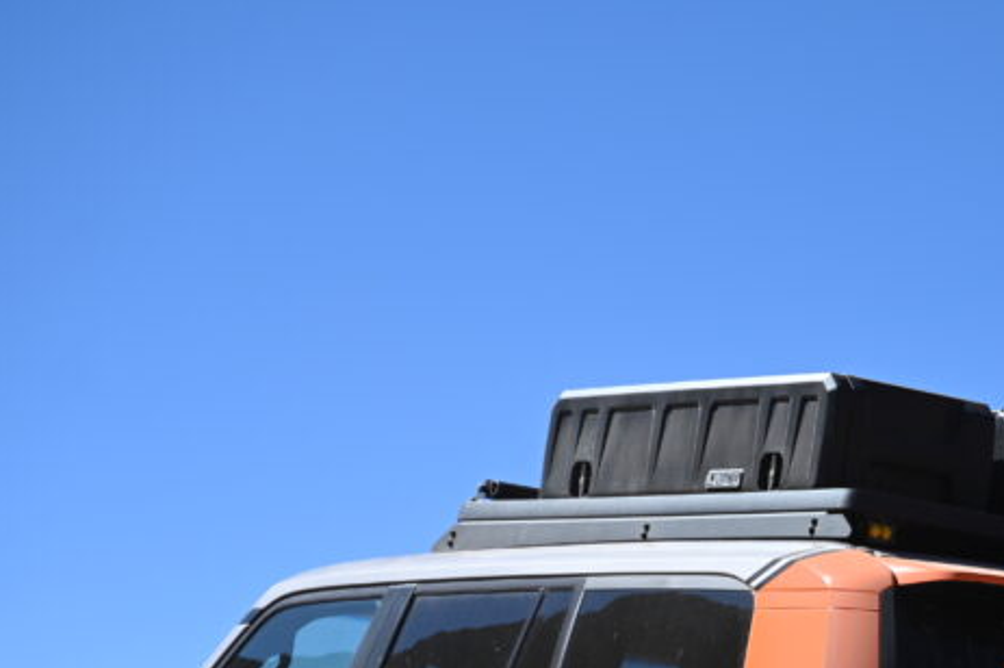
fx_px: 4626
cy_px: 663
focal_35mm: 166
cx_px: 822
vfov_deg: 8.2
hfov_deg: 12.3
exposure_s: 1/4000
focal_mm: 75
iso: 200
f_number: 2.8
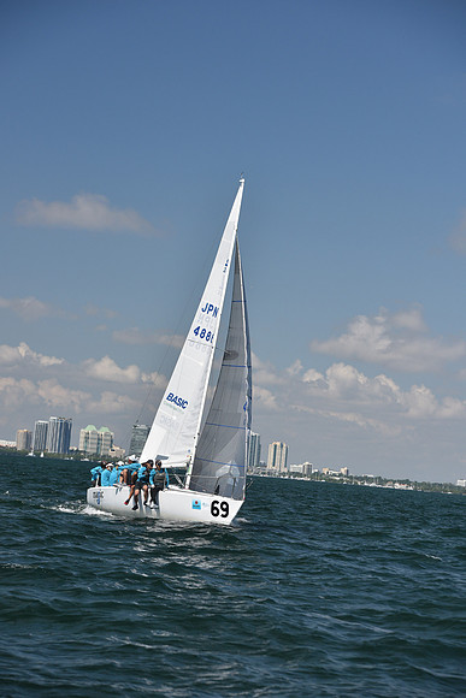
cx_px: 233
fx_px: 1940
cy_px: 349
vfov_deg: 20.4
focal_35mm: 100
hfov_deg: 13.7
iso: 250
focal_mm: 100
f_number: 5.6
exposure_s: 1/1000
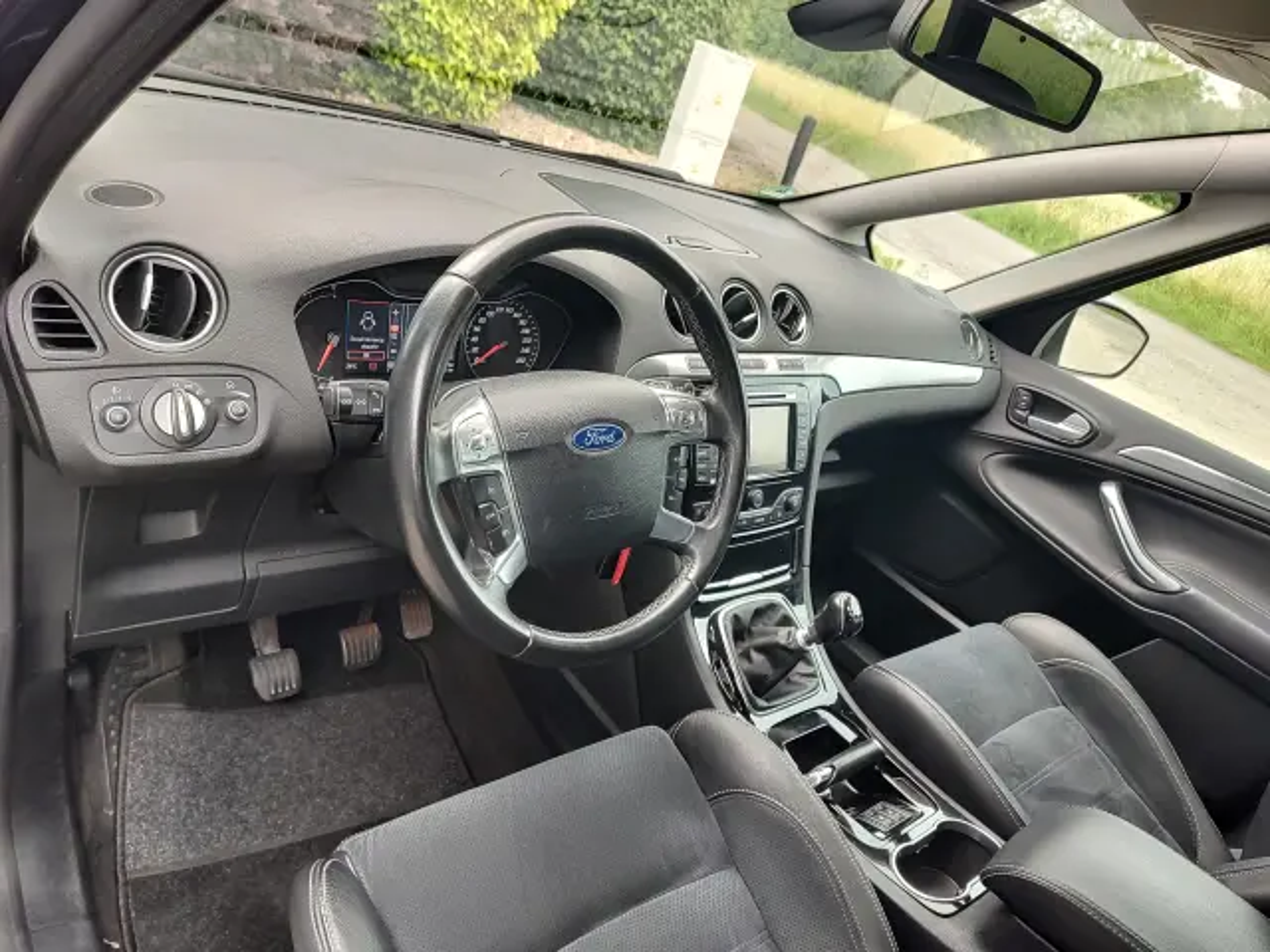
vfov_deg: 58.9
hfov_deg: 73.9
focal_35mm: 23
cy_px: 476
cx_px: 635
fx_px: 844
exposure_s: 1/100
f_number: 1.8
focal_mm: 5.56
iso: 106
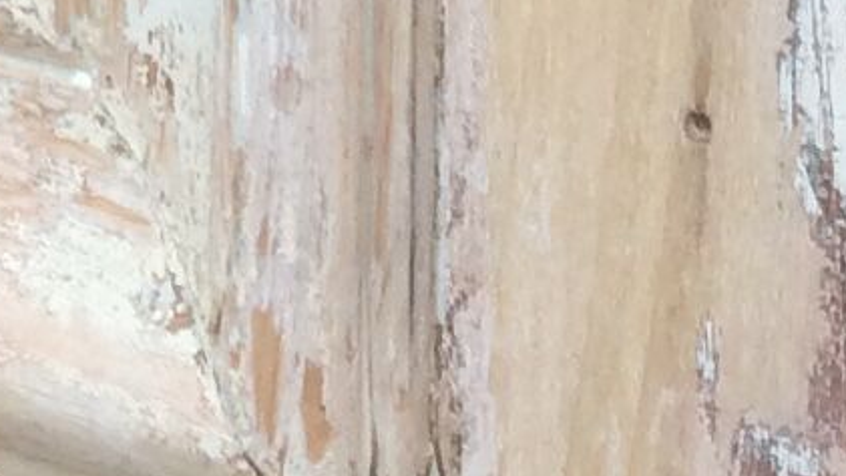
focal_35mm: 245
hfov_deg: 8.5
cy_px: -1368
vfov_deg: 4.6
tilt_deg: -7.1
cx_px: -559
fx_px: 5497
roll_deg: +1.6
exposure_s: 1/540
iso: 32
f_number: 2.2
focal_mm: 4.15
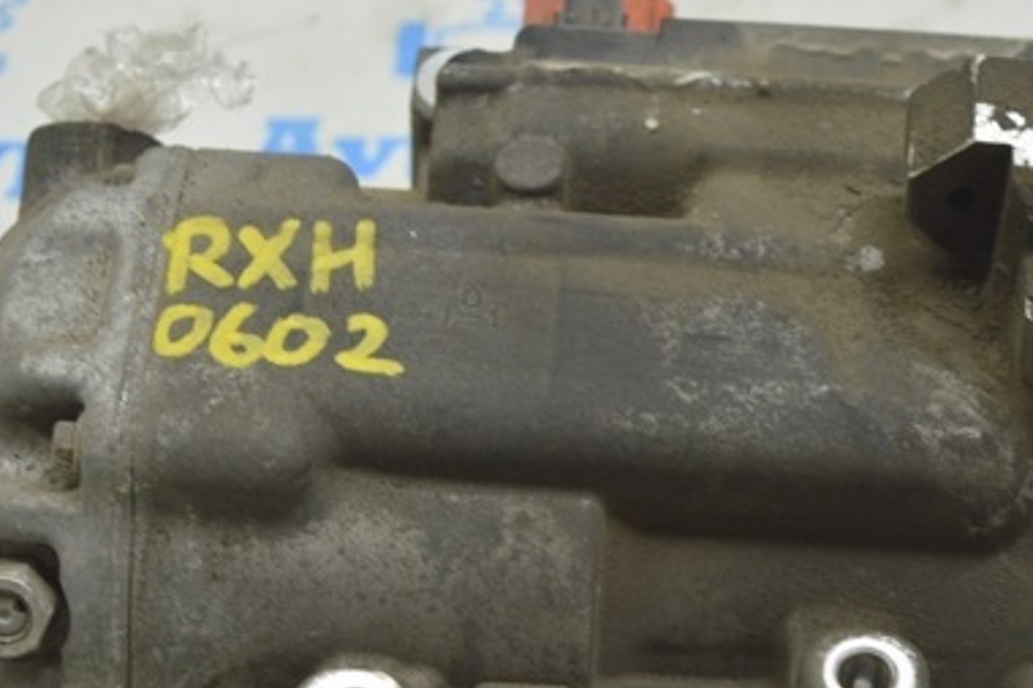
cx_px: 487
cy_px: 466
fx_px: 3040
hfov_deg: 19.3
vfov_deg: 12.9
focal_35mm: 106
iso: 400
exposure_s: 1/20
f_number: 5.6
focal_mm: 42
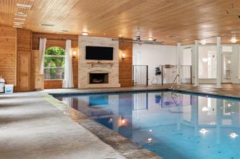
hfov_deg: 37.7
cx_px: 277
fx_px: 273
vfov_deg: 32.6
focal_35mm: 41
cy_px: 71
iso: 400
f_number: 8
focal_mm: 14
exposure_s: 1/6
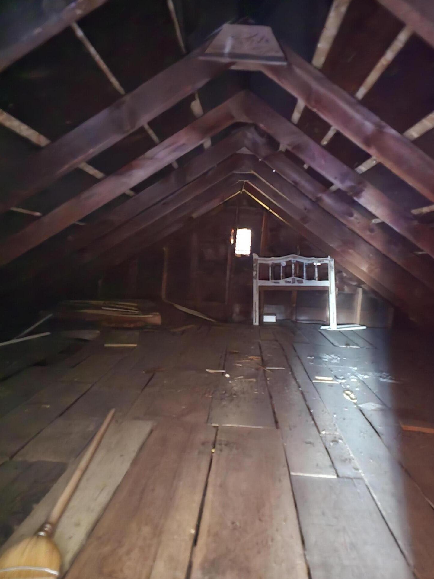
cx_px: 225
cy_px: 300
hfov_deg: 56.8
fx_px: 401
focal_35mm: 24
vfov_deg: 71.6
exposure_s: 1/2
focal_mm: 6.3
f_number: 1.7
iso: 3200
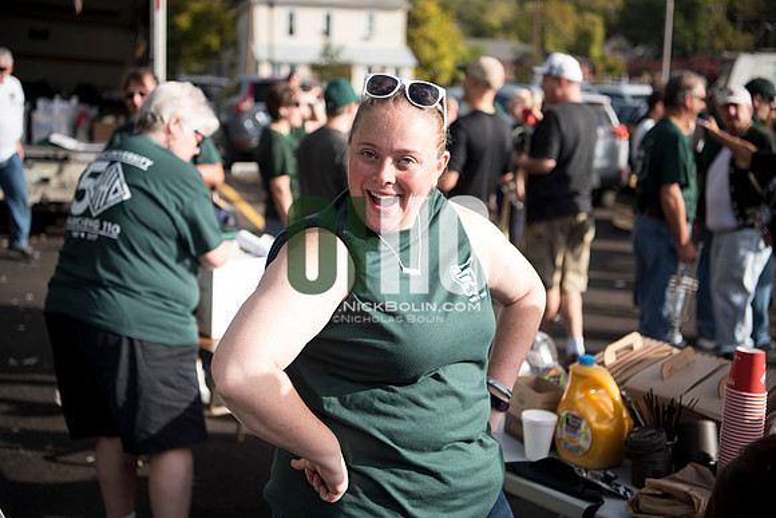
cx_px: 388
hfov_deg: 41.1
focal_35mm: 48
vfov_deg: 28.1
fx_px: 1035
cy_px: 259
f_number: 2.8
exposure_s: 1/2000
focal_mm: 48
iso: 250
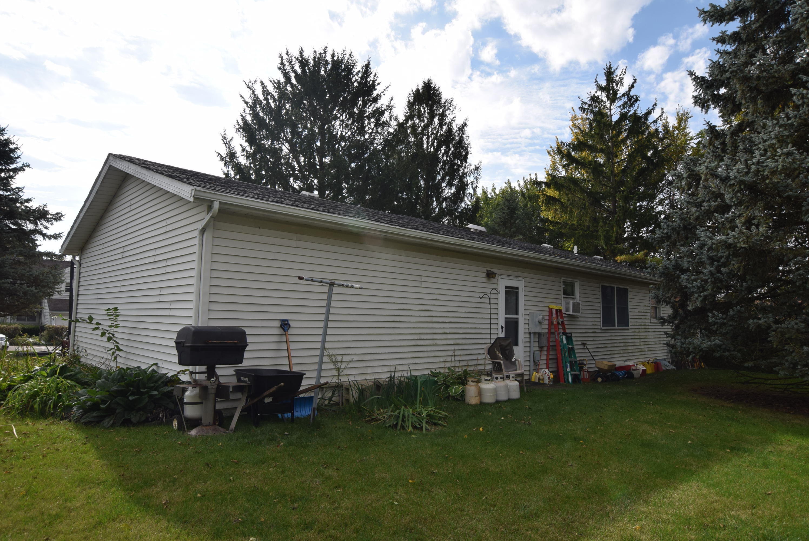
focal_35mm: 21
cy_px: 270
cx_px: 404
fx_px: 472
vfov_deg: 59.6
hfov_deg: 81.2
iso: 200
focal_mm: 14
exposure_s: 1/320
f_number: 9
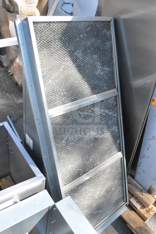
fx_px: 195
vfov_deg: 61.9
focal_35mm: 30
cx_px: 78
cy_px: 117
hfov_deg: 43.6
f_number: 18
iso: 6400
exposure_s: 1/1250
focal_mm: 20
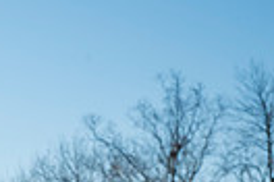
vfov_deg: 5.3
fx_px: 1933
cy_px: 367
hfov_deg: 7.9
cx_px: -208
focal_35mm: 254
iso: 400
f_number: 13
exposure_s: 1/320
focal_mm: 58
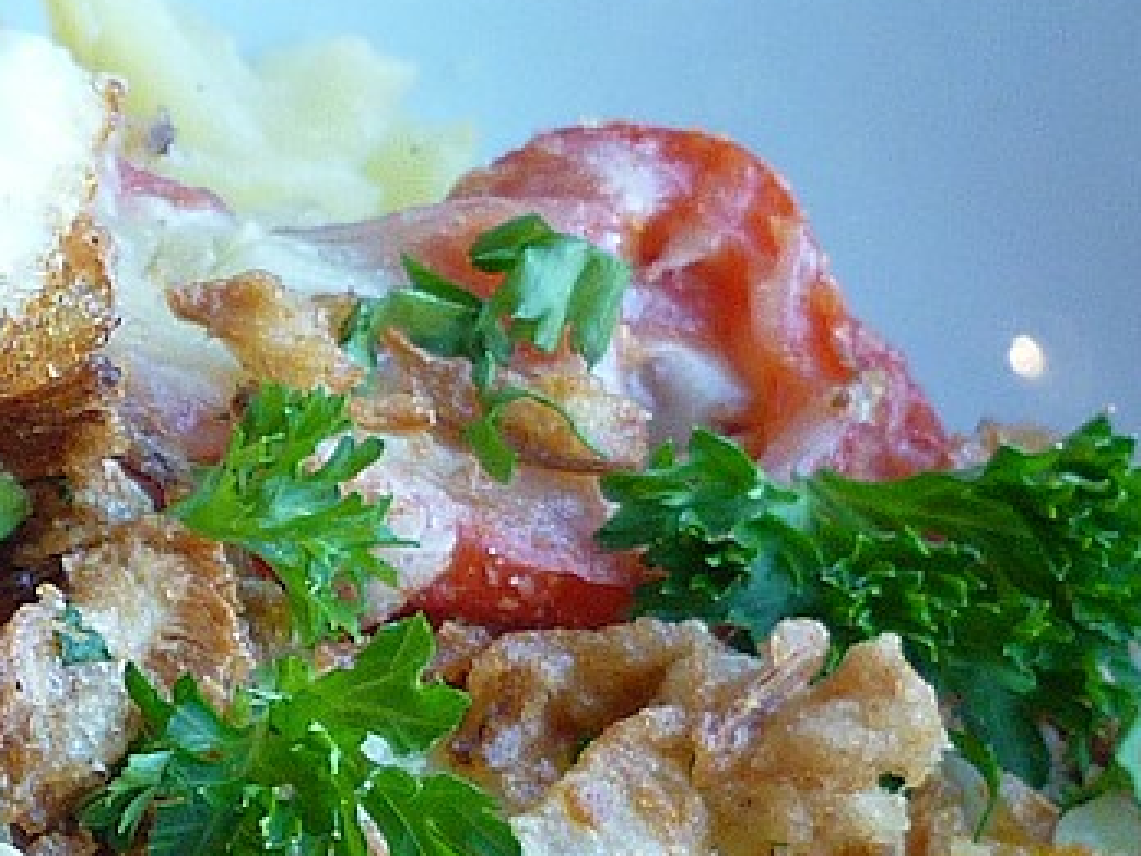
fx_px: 5340
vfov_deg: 9.0
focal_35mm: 162
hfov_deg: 11.8
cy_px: 1105
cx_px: -367
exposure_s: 1/30
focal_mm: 6.4
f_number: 3
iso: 125
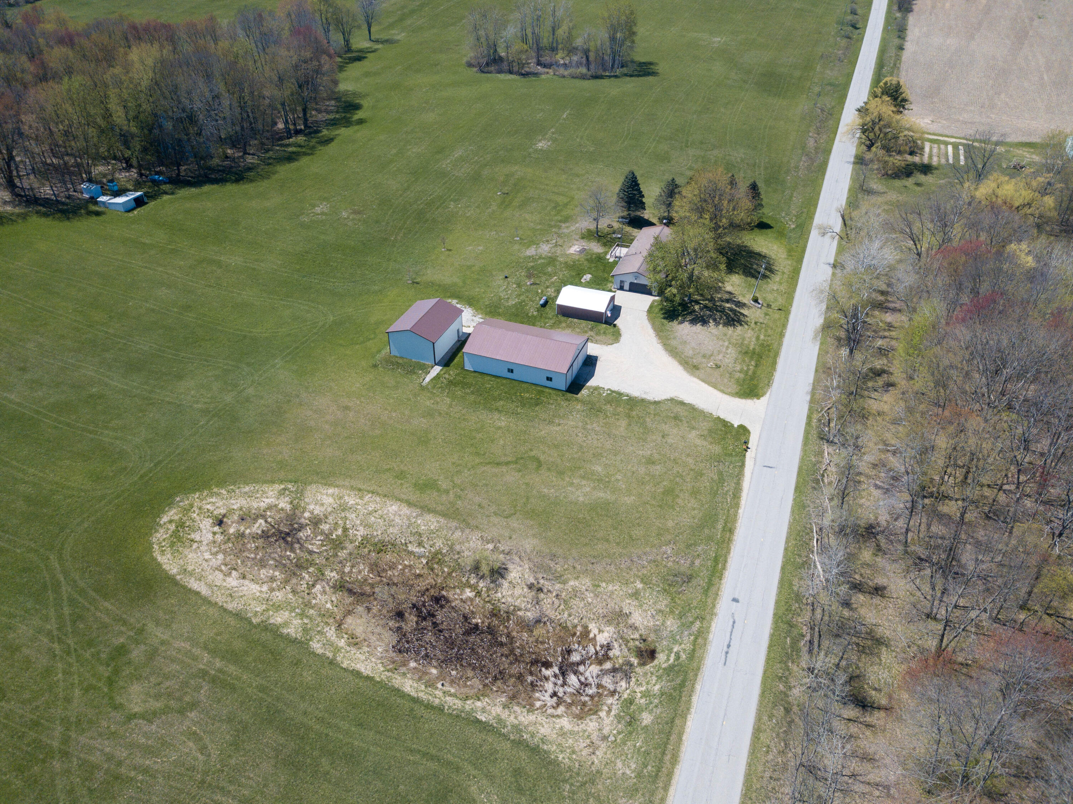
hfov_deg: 67.3
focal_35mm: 26
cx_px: 536
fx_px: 806
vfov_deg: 53.0
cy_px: 402
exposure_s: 1/2500
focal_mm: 4.73
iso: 200
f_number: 2.2
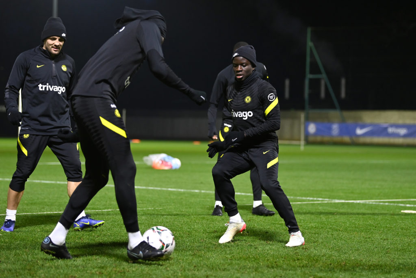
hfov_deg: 18.6
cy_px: 139
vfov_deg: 12.5
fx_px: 1271
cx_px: 208
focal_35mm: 110
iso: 2500
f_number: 2.8
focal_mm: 110
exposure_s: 1/1000
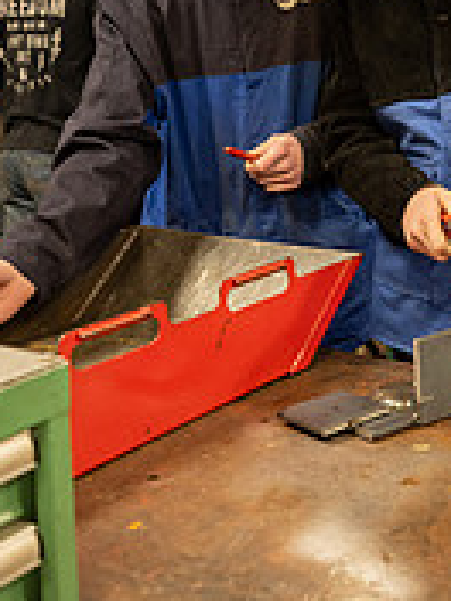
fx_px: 1025
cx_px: 413
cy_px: 92
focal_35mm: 59
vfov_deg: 31.6
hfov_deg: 24.1
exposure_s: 1/200
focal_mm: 24
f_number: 2.8
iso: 640
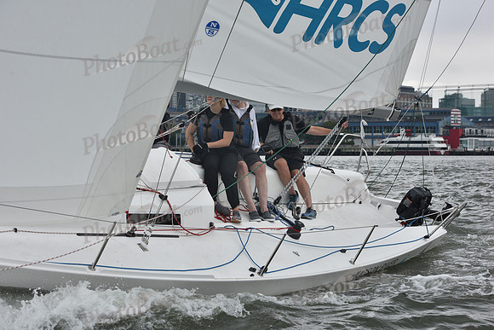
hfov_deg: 27.0
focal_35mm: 75
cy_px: 165
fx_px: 1029
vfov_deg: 18.2
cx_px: 247
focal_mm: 75
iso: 400
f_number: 9
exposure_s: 1/800
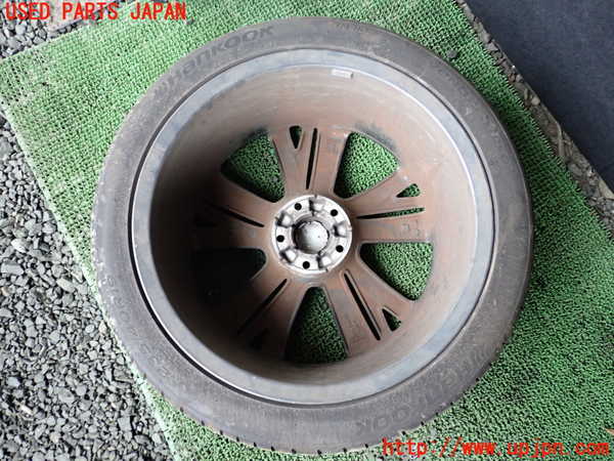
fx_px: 532
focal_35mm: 30
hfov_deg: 60.0
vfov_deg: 46.8
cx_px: 307
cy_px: 230
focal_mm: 5.4
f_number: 2.3
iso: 400
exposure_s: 1/50
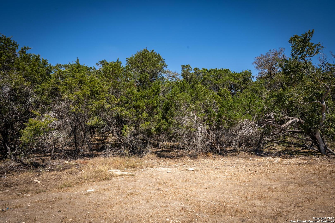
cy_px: 112
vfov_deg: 53.1
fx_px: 223
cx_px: 168
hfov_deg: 73.7
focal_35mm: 24
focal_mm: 24
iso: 100
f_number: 11
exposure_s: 1/160
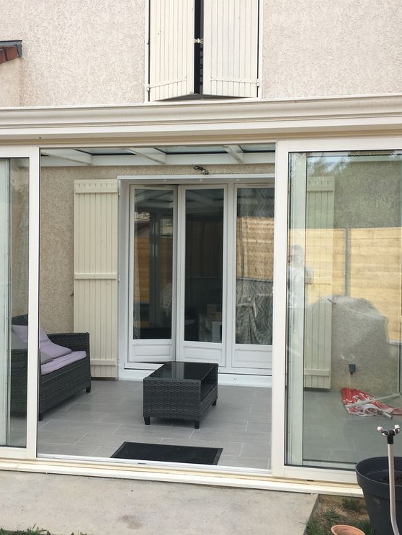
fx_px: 604
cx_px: 183
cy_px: 266
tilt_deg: -1.3
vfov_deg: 47.9
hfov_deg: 36.8
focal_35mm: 39
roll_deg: -0.1
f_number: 2.2
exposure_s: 1/545
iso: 25
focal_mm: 4.15
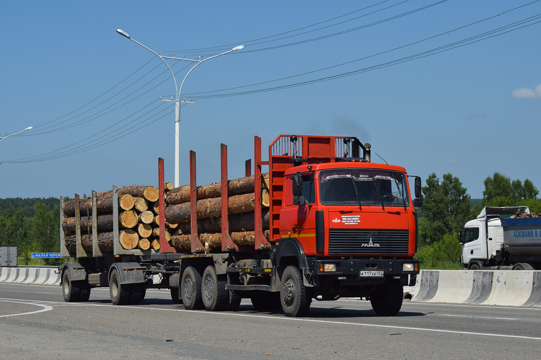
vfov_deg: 16.3
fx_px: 1254
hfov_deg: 24.3
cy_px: 180
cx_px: 270
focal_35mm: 84
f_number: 7.1
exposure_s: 1/1600
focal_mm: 55
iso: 200
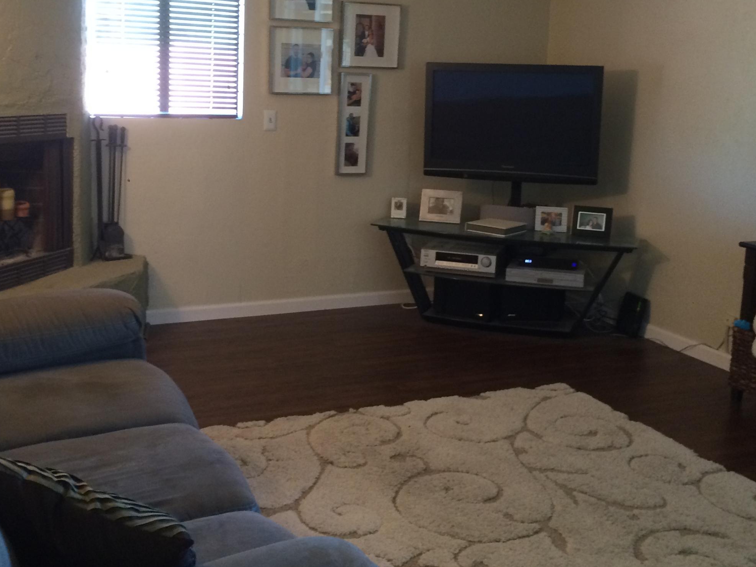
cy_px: 200
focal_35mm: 44
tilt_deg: -9.7
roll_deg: -2.9
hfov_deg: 42.9
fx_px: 961
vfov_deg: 32.7
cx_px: 390
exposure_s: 1/30
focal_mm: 4.15
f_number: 2.2
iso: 160
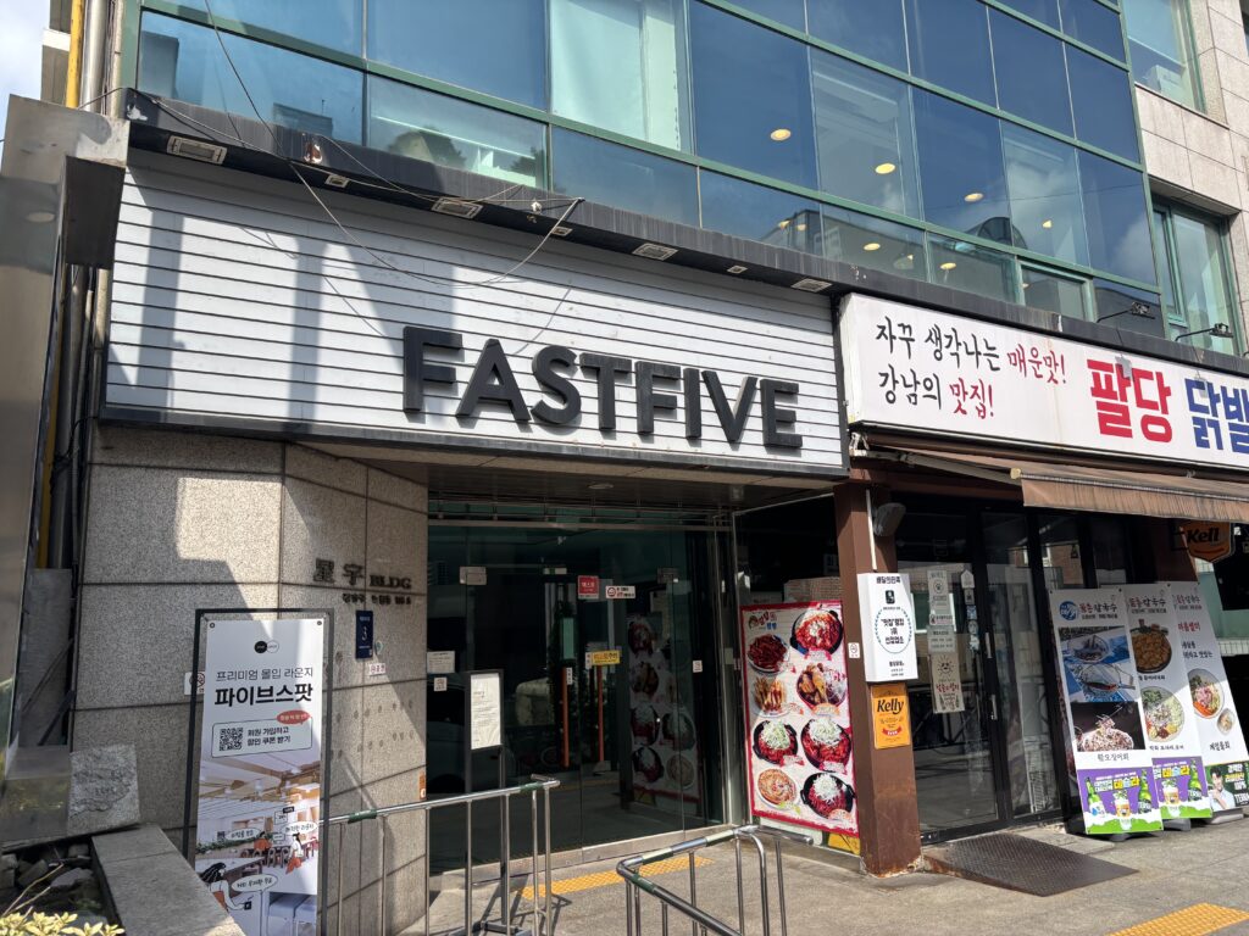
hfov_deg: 67.3
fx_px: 938
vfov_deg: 53.1
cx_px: 624
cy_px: 468
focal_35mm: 26
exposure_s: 1/2451
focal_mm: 5.96
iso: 50
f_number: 1.6
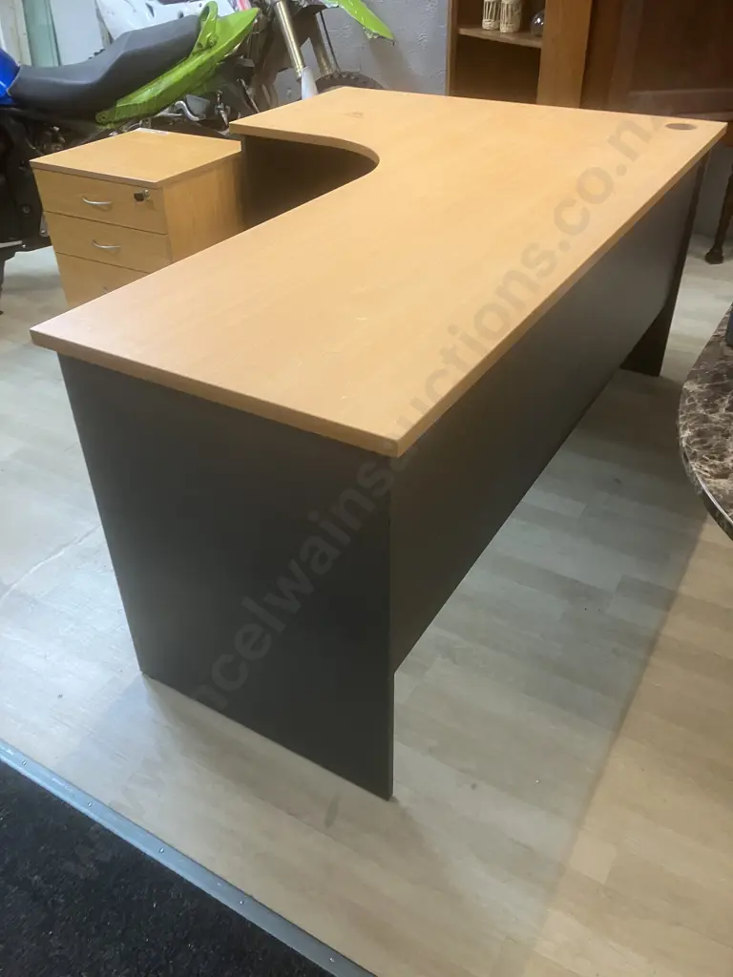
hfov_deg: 49.7
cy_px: 488
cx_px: 366
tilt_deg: -34.9
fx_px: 791
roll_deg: +0.8
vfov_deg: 63.4
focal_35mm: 28
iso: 250
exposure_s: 1/50
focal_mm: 3.99
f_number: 1.8
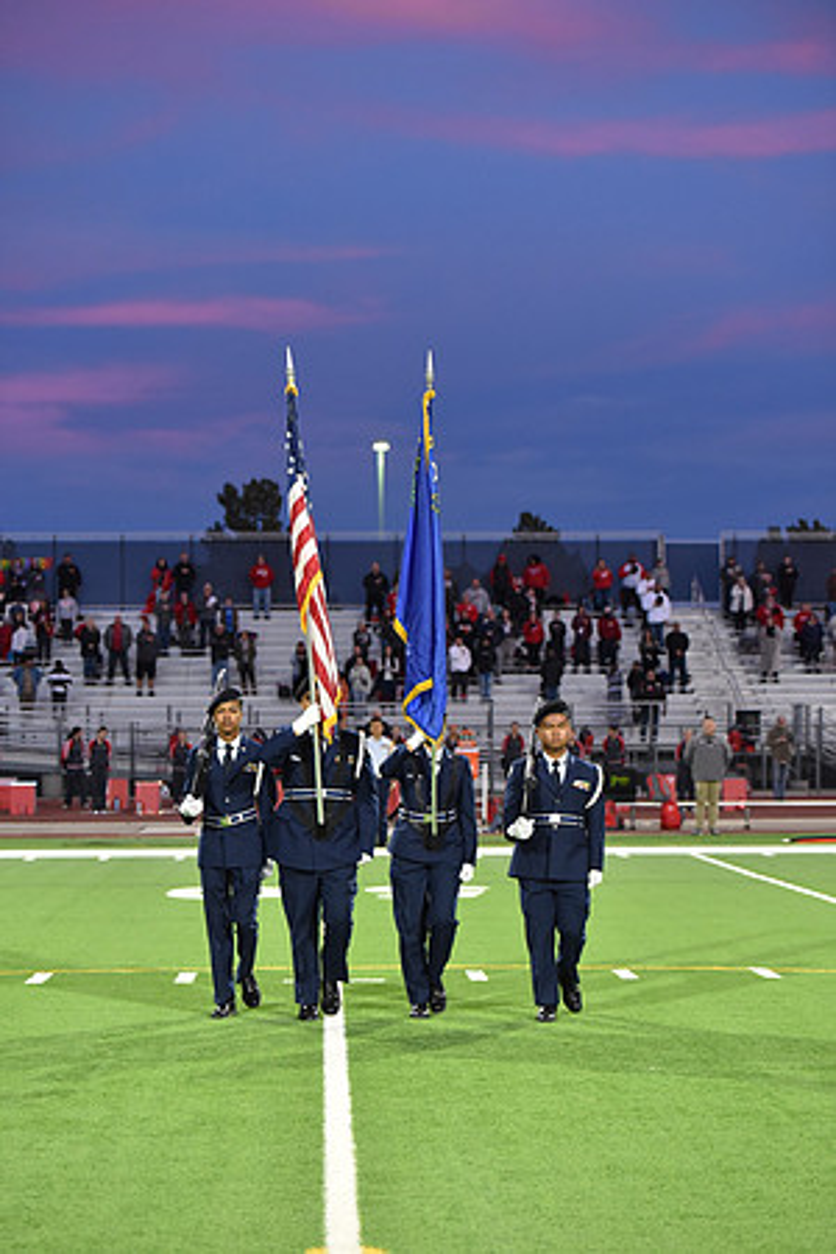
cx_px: 418
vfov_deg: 27.0
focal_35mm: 75
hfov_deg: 18.2
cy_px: 627
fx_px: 2612
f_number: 2.8
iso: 3200
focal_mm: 75
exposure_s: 1/500
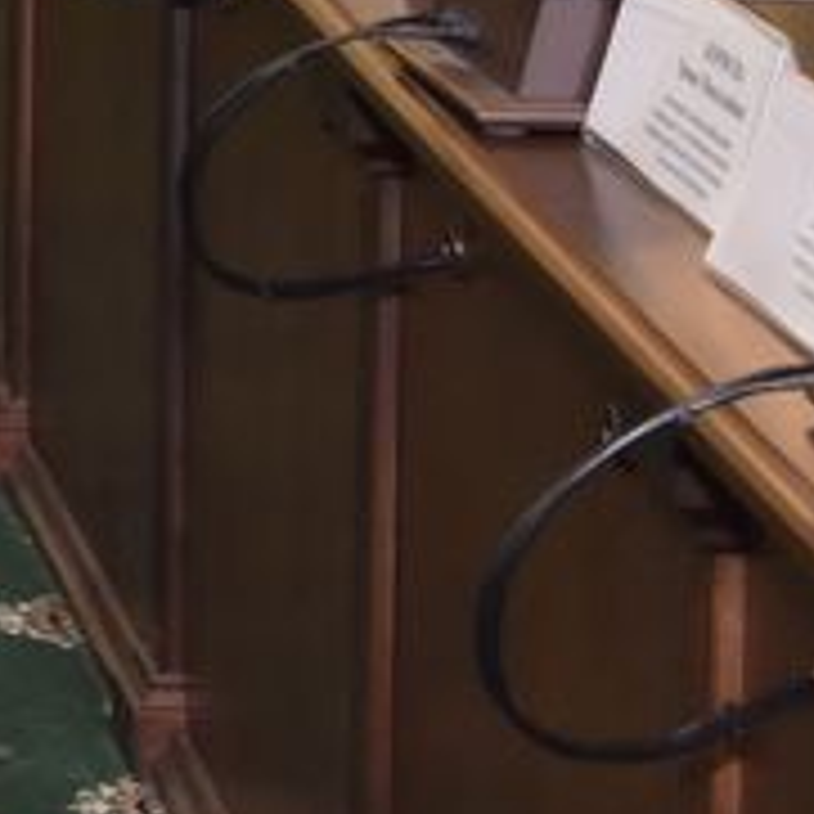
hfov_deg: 7.1
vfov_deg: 7.4
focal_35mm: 230
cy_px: -695
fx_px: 6119
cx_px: -1318
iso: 1250
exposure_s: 1/200
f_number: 5
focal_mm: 35
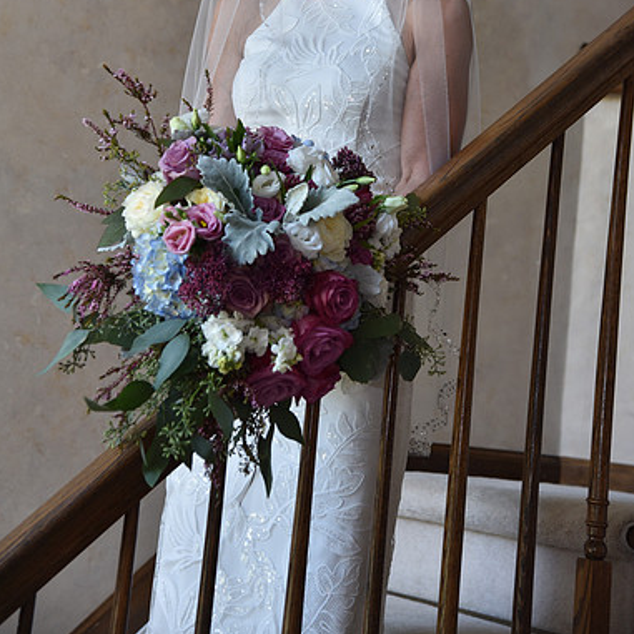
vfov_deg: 17.8
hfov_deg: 17.9
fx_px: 2010
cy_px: 165
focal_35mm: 97
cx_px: 315
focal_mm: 75
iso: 320
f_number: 4.5
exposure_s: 1/80
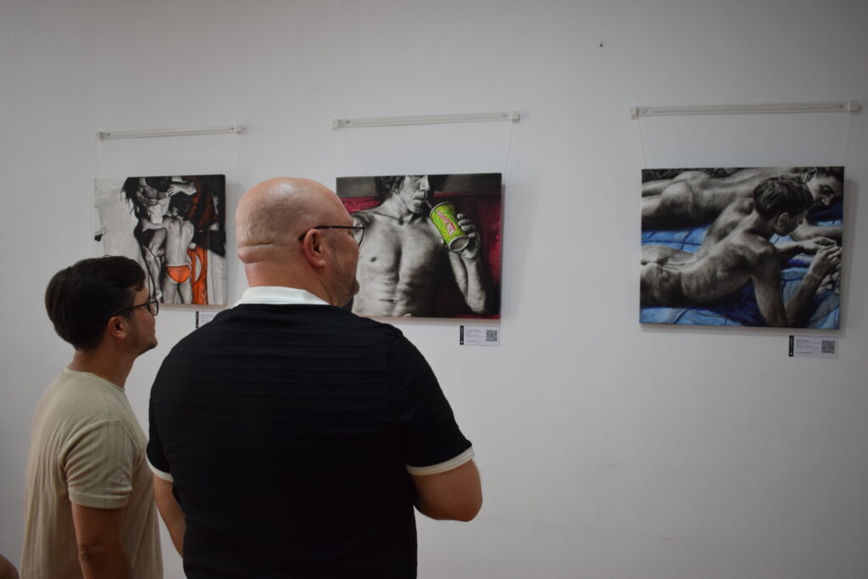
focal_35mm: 34
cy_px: 290
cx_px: 434
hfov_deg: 55.1
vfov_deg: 38.4
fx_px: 832
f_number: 4
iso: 640
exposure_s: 1/60
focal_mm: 23
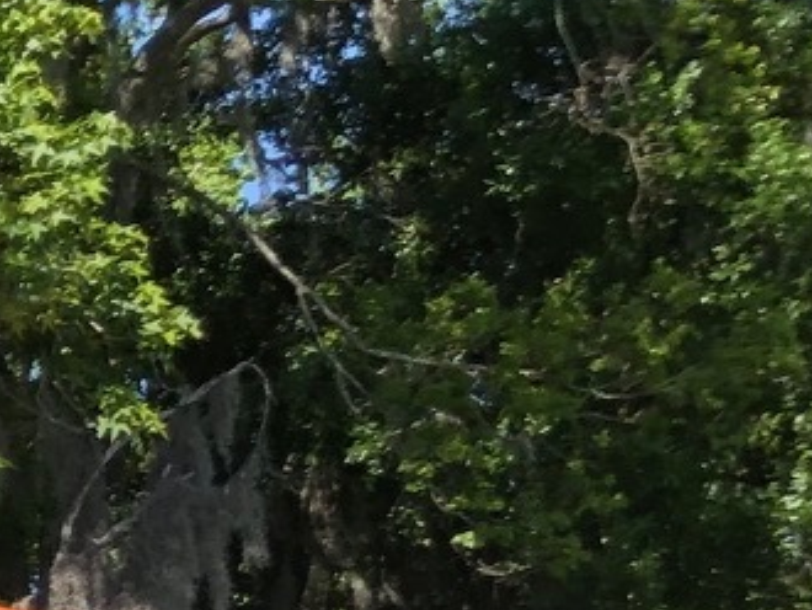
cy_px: 1350
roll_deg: -1.7
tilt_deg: +1.6
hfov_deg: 9.5
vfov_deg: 8.1
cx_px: -1481
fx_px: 4014
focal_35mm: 171
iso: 20
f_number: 1.8
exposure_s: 1/714
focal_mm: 3.99
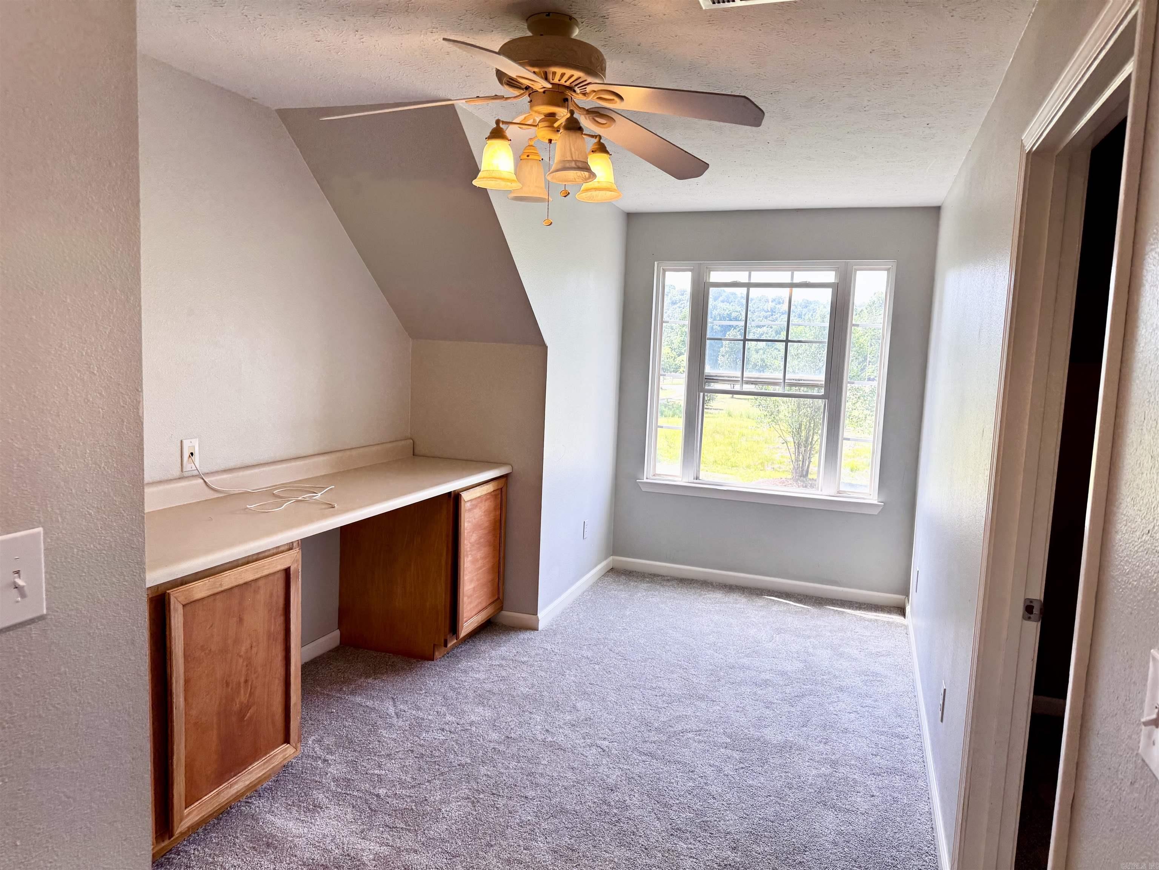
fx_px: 804
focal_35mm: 24
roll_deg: -1.9
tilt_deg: -6.5
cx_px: 580
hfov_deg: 71.6
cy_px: 435
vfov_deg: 56.8
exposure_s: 1/137
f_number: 1.78
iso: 64
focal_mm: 6.76
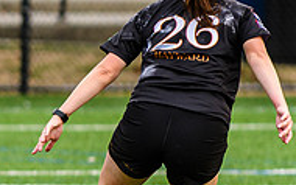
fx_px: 11147
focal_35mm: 1381
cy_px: 154
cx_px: -294
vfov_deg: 1.0
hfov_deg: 1.5
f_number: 3.2
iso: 250
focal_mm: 200
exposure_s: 1/1250
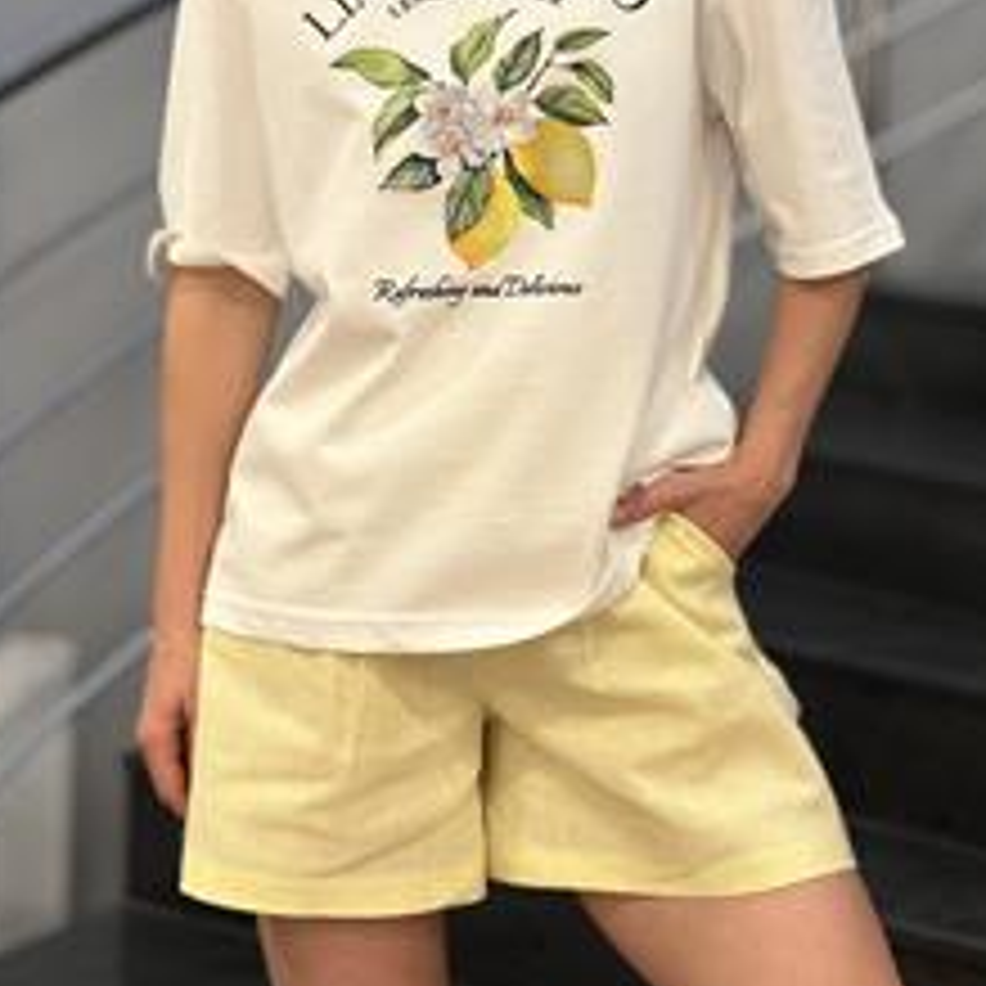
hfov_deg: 21.6
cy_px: 187
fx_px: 2578
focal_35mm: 80
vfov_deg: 21.4
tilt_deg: -2.3
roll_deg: -2.1
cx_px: 522
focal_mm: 6.86
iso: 80
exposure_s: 1/50
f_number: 1.78
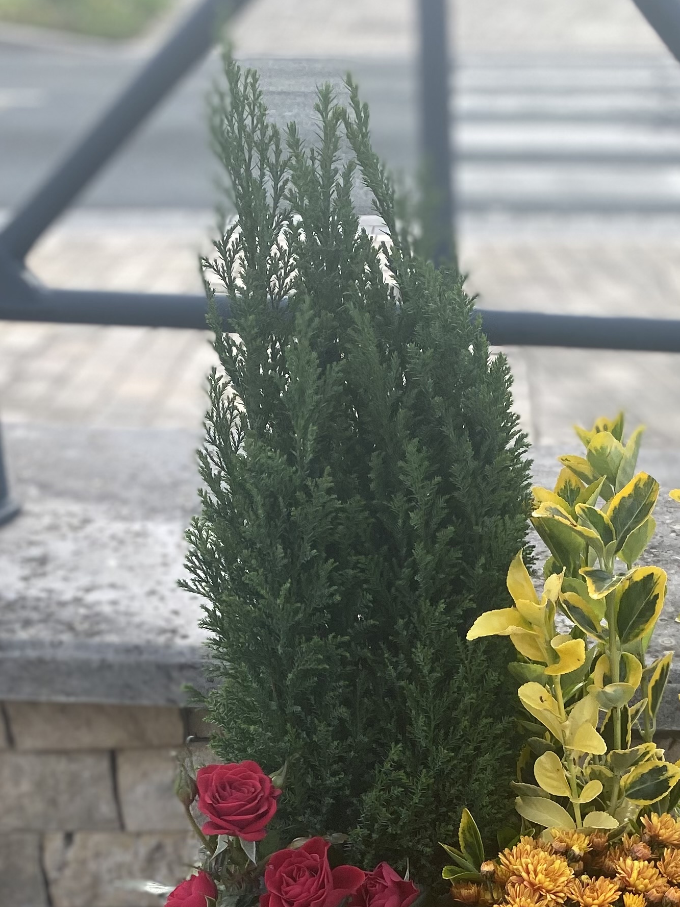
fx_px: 1545
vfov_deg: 30.1
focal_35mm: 59
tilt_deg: -34.1
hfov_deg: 24.6
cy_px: 936
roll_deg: +0.7
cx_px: 493
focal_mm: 4.25
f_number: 1.8
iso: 32
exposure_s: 1/669
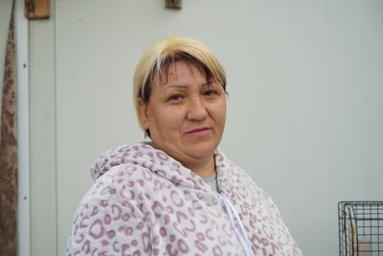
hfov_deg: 31.9
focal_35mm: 63
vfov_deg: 21.6
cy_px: 128
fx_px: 670
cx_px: 192
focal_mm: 63
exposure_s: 1/400
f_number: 5
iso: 100
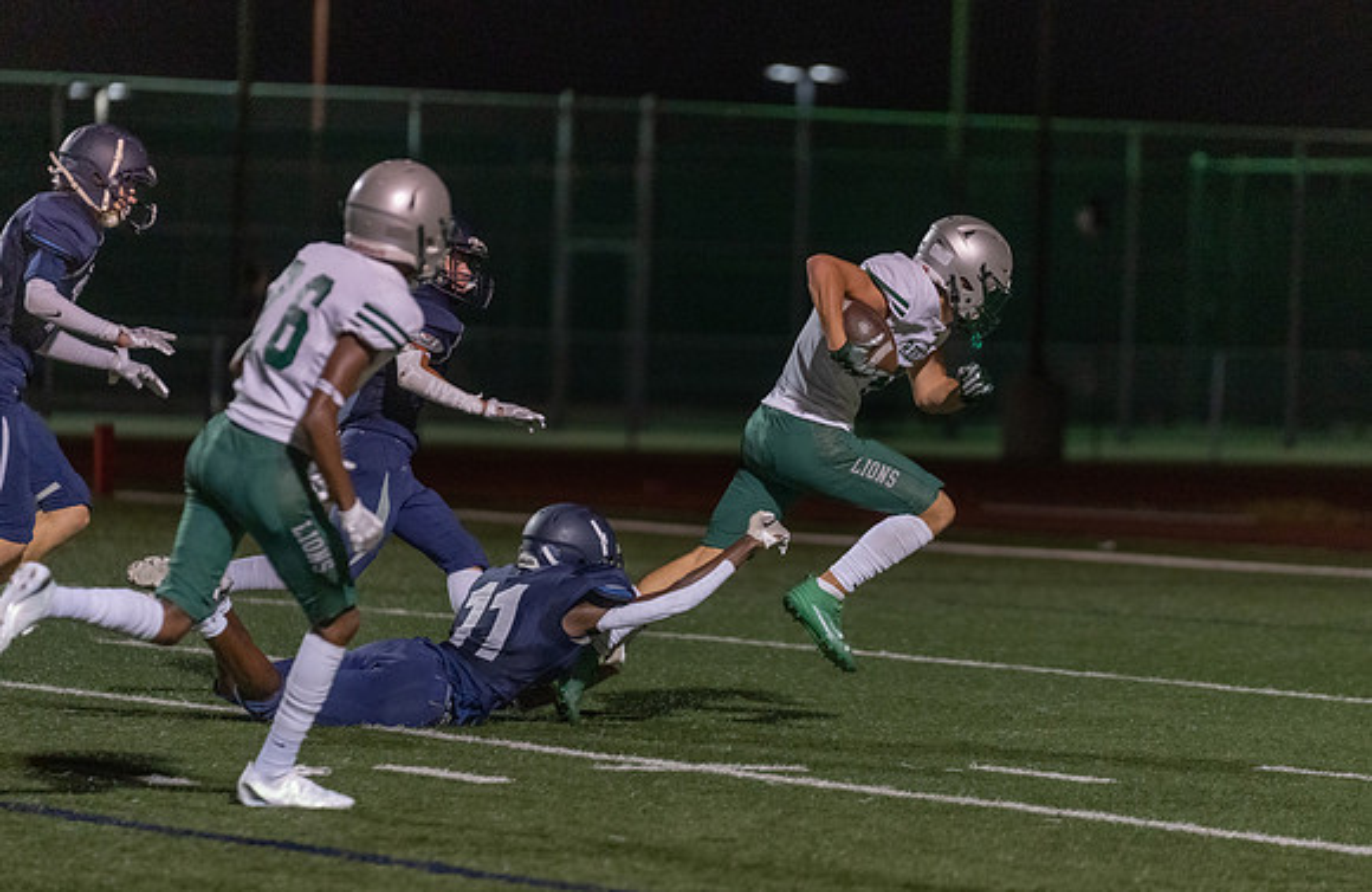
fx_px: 9503
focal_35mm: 251
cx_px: 796
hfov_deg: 8.3
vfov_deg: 5.4
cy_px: 362
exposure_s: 1/1000
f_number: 2.8
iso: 5000
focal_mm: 200
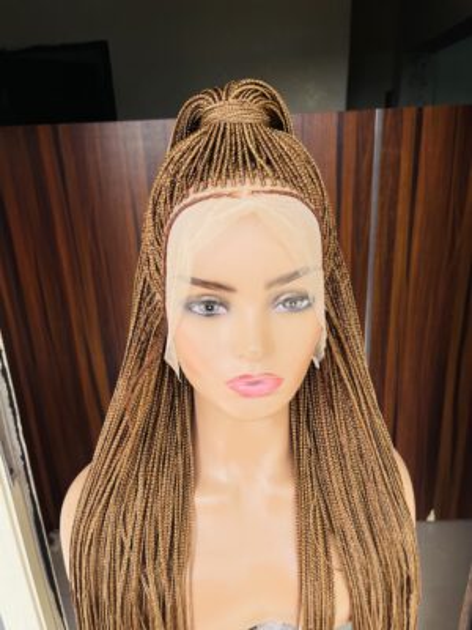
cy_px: 315
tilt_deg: -20.4
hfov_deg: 54.9
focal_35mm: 25
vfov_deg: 69.4
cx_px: 236
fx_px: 455
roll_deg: +2.8
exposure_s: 1/395
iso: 50
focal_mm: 5.1
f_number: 1.6
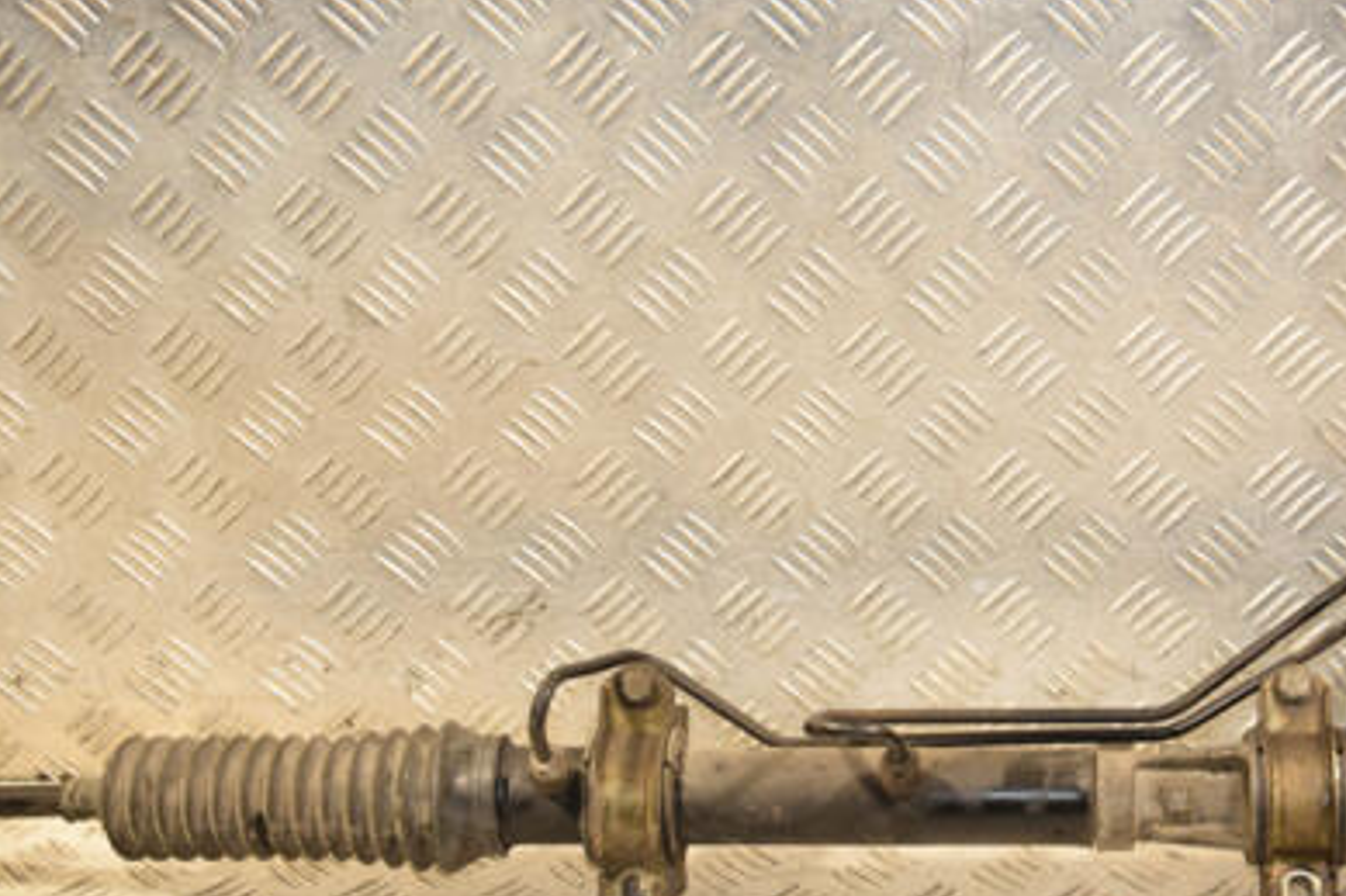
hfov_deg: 27.1
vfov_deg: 18.4
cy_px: 502
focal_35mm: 74
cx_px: 979
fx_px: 2765
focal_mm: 32
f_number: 5
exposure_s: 1/200
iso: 800
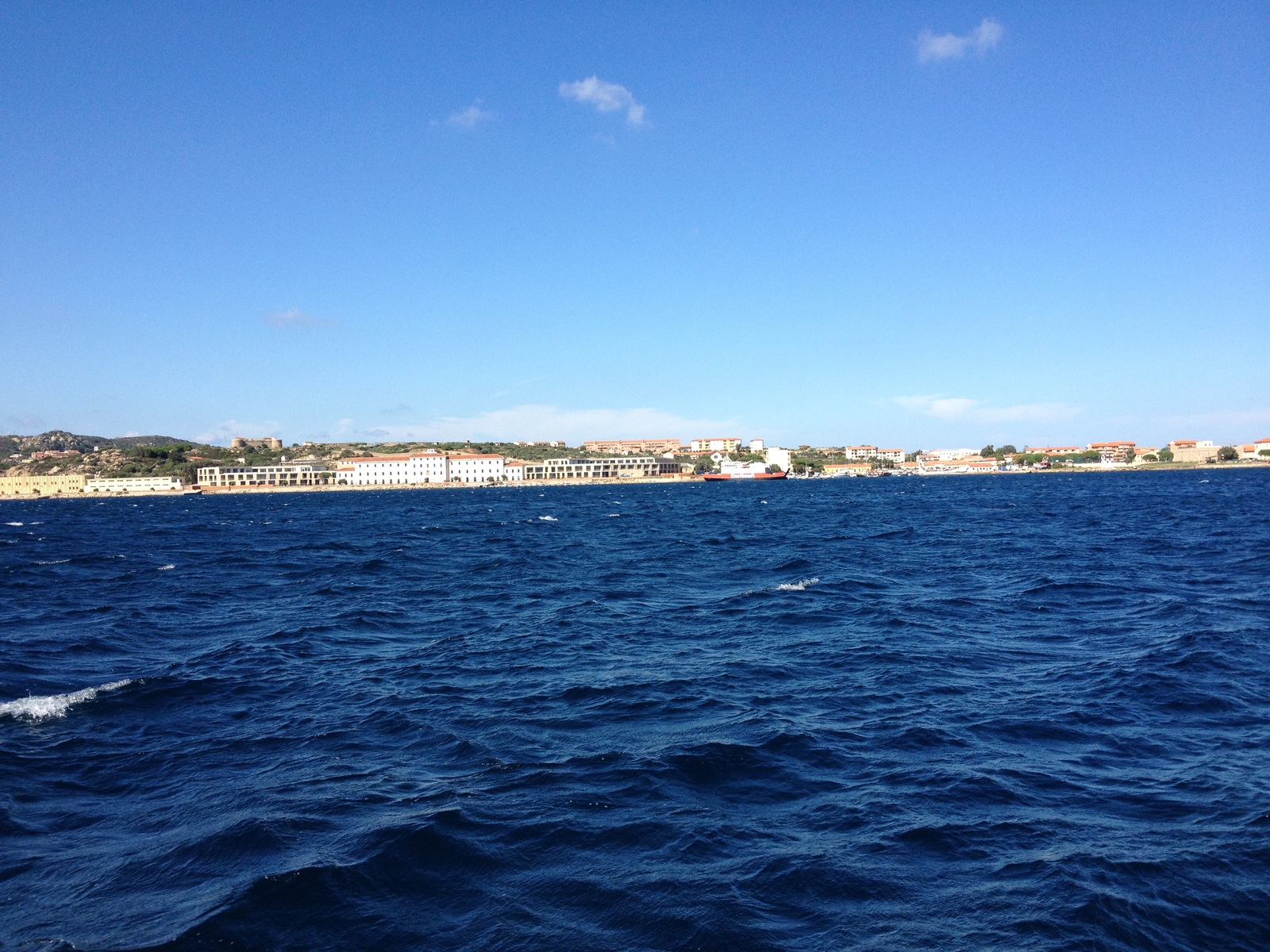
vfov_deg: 40.7
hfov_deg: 52.6
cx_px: 635
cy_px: 476
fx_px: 1284
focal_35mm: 35
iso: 64
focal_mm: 4.28
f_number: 2.4
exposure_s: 1/1534
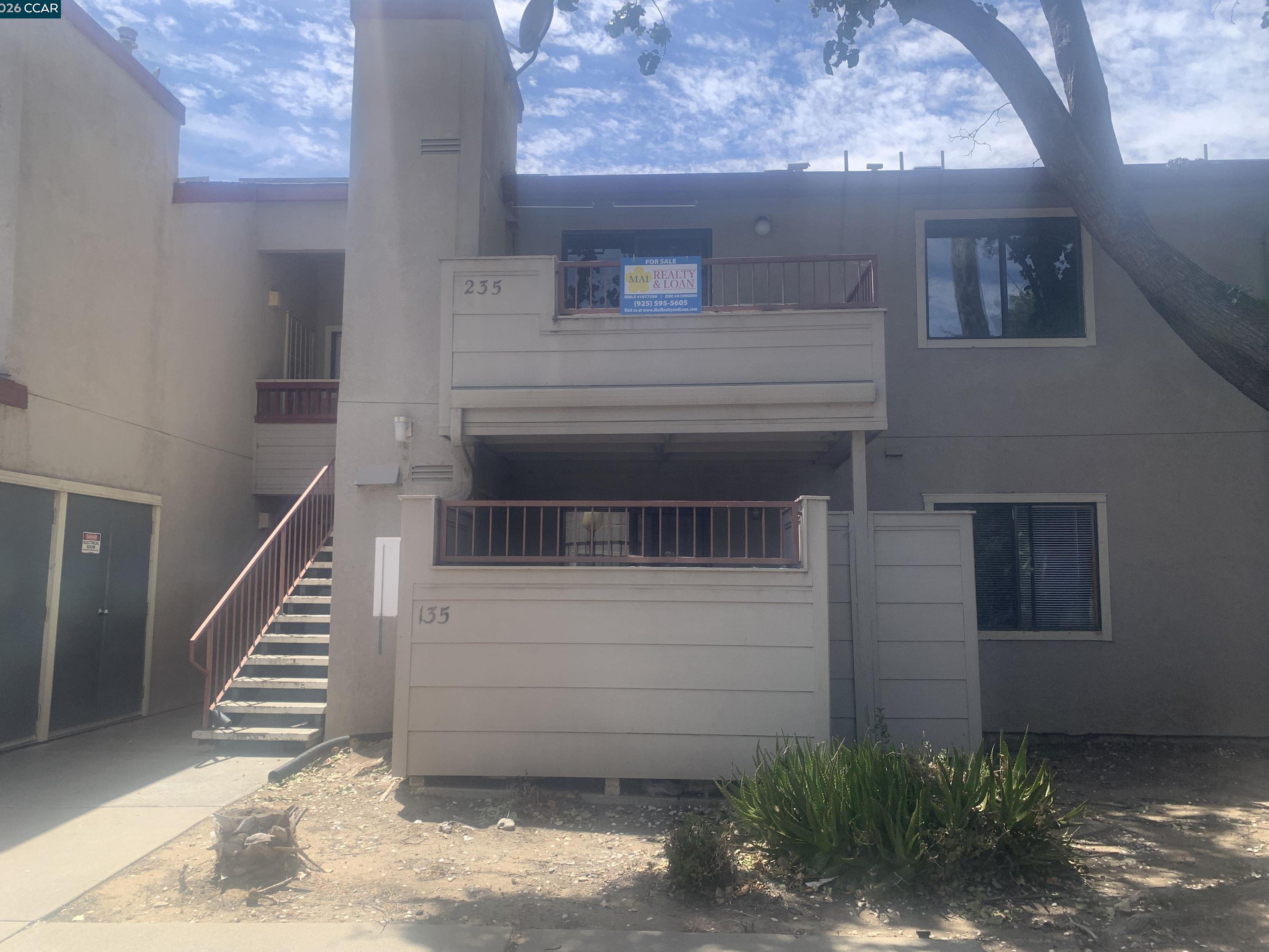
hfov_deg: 65.3
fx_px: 990
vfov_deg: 51.4
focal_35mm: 27
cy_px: 491
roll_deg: +1.3
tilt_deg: +4.3
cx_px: 634
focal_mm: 4.25
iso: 25
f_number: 1.8
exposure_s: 1/1176
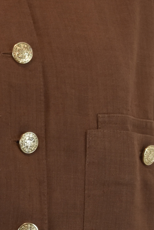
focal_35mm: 270
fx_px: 1732
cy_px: 329
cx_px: -139
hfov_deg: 5.0
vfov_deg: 7.5
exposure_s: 1/50
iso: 1000
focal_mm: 40
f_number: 11
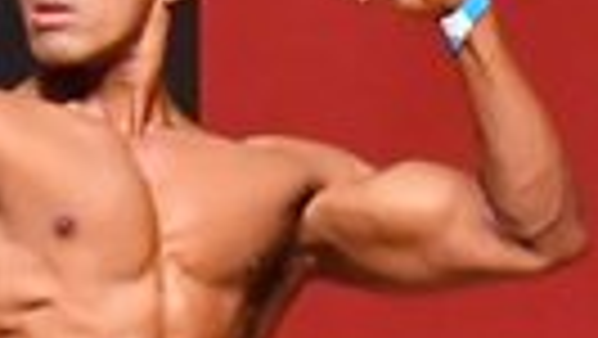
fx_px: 21800
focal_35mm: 1374
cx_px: 263
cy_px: 626
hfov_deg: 1.6
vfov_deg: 0.9
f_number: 5.6
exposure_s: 1/400
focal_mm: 150
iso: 12800
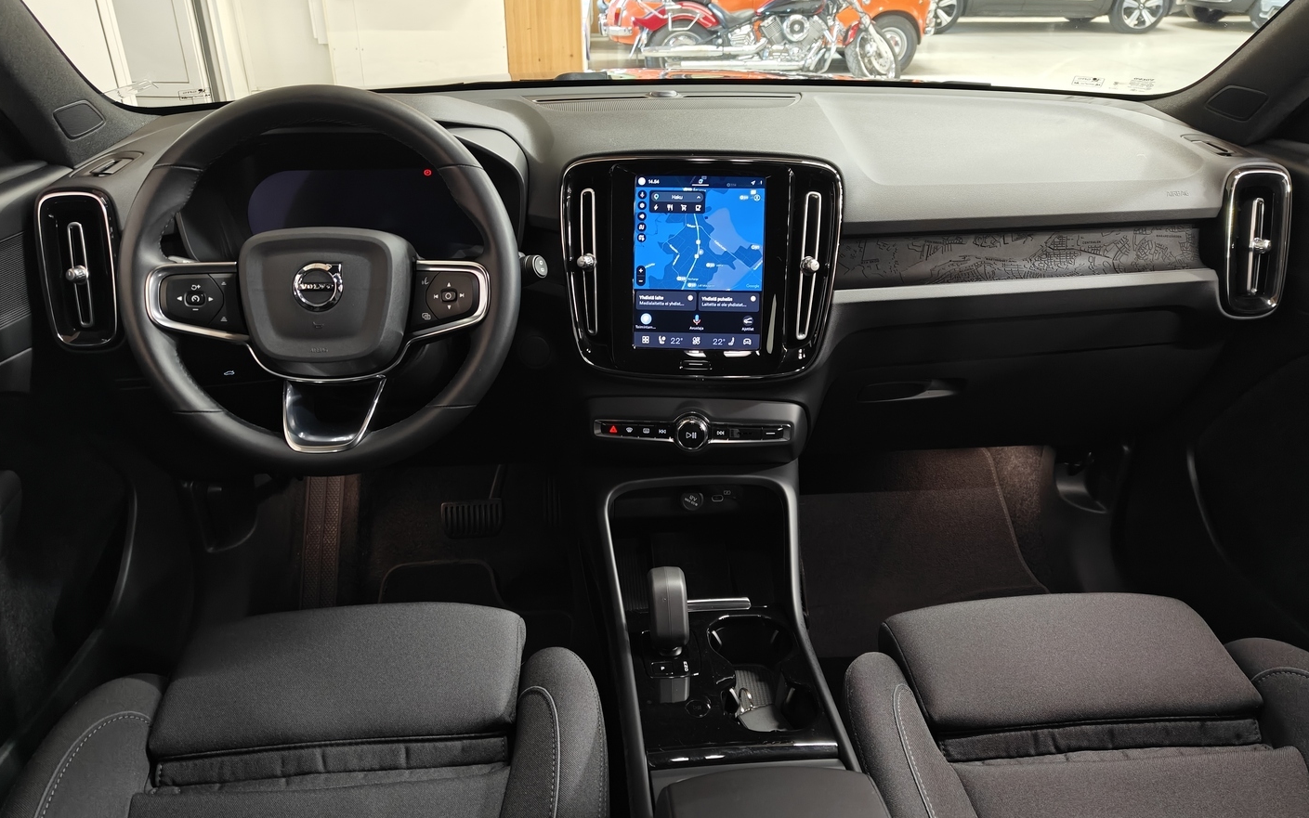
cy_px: 392
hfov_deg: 70.4
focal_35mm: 26
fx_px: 928
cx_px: 657
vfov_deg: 47.6
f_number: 1.8
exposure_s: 1/33
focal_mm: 5.59
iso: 125
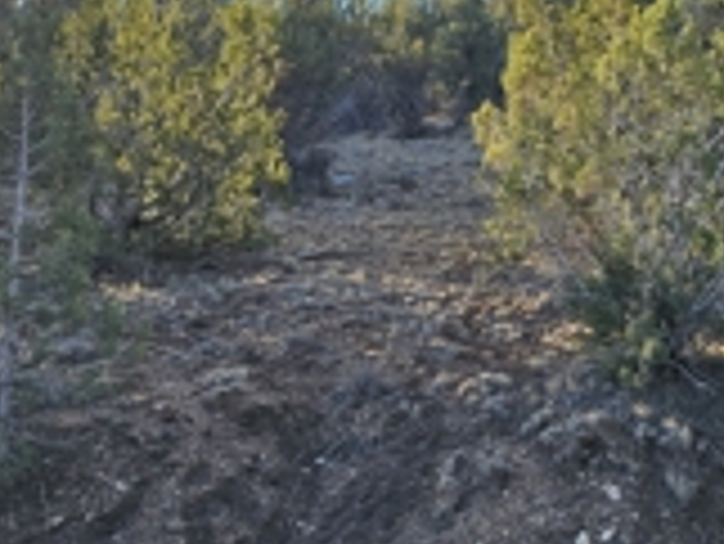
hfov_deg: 33.5
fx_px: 1193
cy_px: 175
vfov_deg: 25.5
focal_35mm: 57
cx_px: 468
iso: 20
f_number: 1.7
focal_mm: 6.3
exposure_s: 1/398
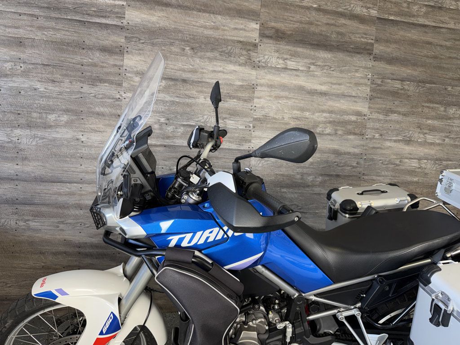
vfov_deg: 56.8
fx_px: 319
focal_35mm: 24
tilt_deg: -4.5
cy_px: 172
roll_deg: -4.3
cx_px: 230
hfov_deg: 71.6
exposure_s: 1/31
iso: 50
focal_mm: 6.76
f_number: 1.78
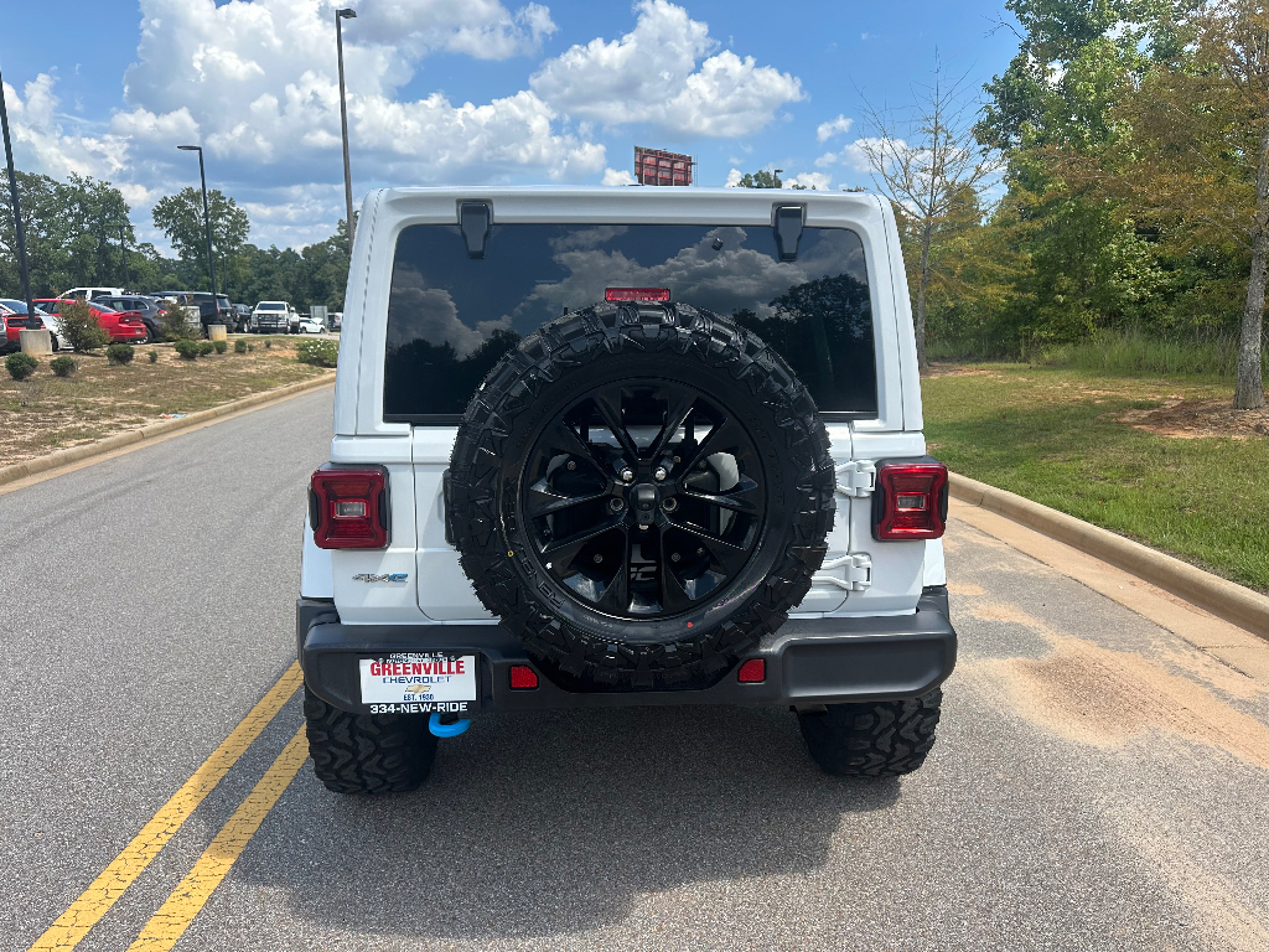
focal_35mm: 24
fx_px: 880
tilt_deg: -10.2
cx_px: 634
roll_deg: +1.0
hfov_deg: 71.6
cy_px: 476
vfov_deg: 56.8
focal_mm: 6.86
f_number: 1.78
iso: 80
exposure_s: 1/3058
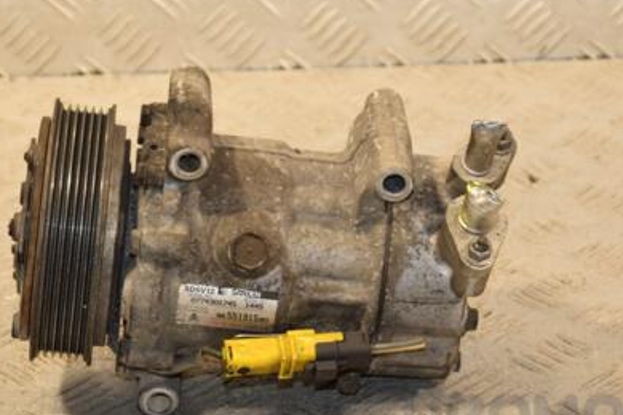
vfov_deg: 10.2
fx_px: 2319
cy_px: 206
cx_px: 337
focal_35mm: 134
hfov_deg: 15.3
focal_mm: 58
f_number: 5
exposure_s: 1/200
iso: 800
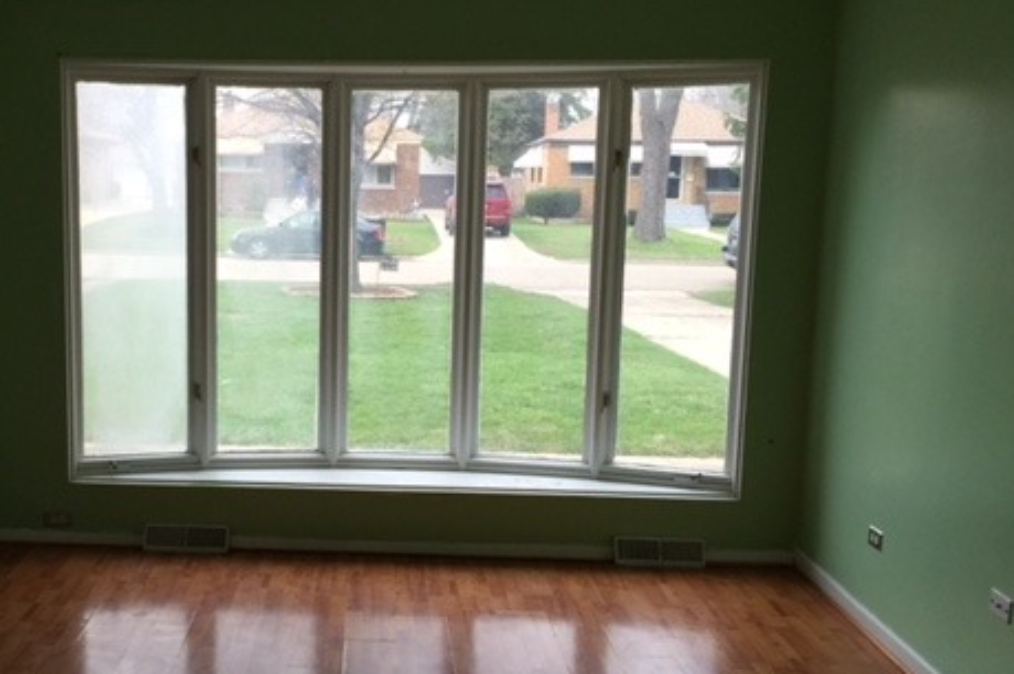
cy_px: 374
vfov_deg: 31.8
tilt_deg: -8.7
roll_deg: +0.2
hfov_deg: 45.5
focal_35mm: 42
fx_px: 1182
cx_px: 317
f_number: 2.2
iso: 32
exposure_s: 1/40
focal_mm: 4.15
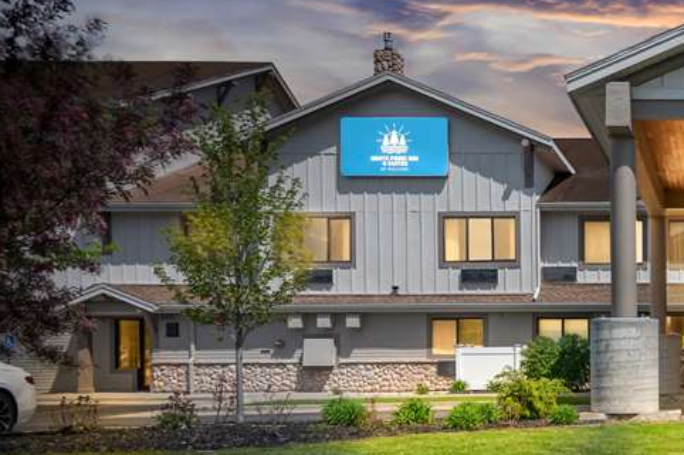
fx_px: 969
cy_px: 195
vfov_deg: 26.4
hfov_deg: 34.6
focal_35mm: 51
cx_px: 714
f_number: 8
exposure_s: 1/250
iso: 320
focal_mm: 24
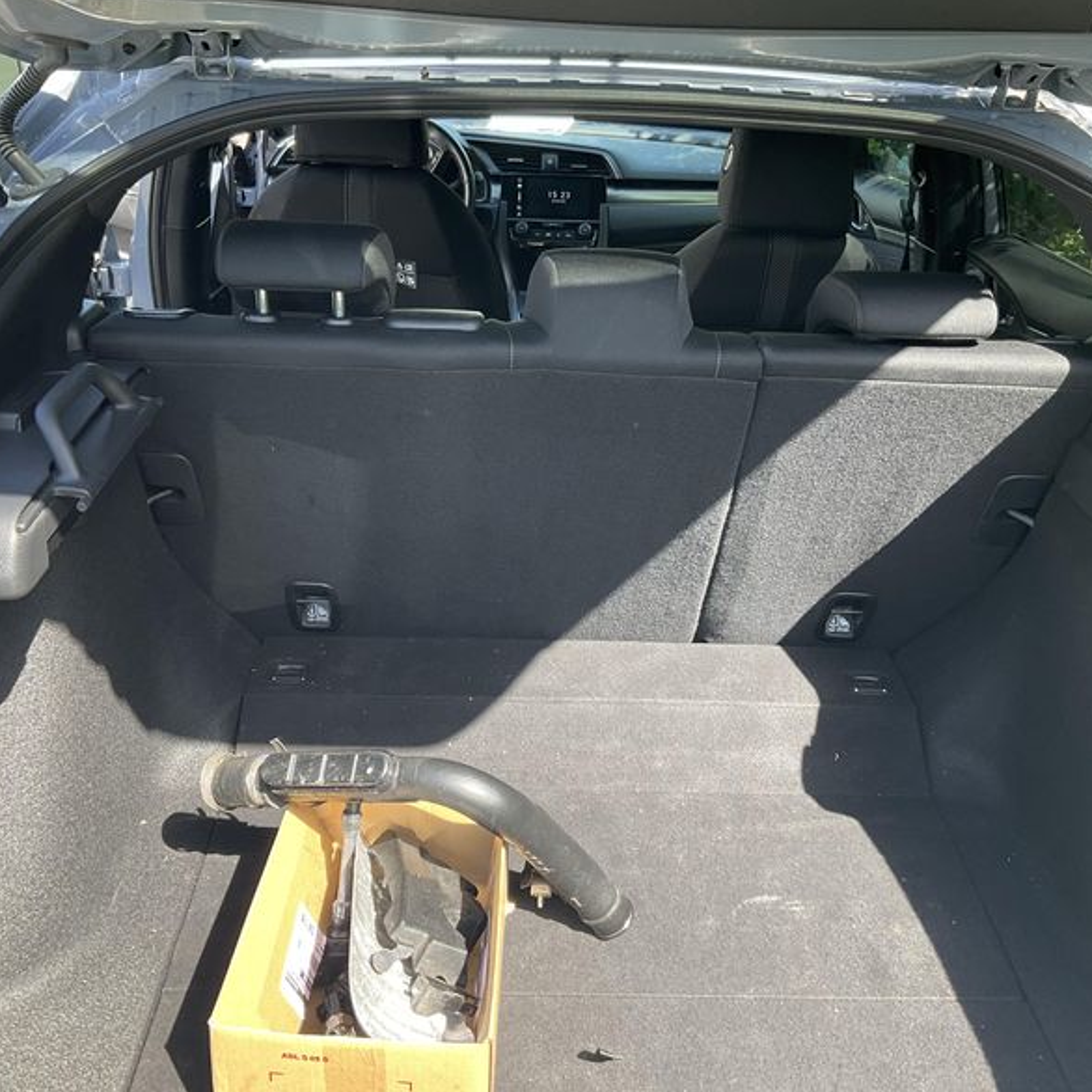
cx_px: 550
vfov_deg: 47.2
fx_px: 1249
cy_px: 550
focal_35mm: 35
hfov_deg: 47.2
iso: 25
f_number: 1.8
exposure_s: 1/122
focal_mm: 3
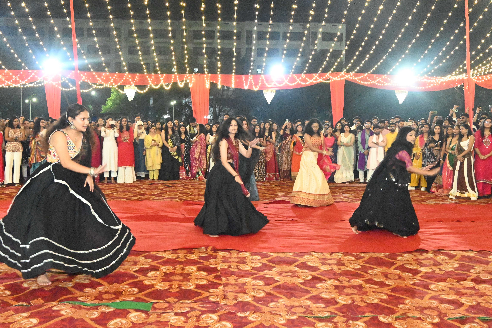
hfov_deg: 57.2
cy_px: 164
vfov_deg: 40.0
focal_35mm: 33
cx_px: 246
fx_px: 451
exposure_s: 1/125
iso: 25600
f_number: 7.1
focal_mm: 22
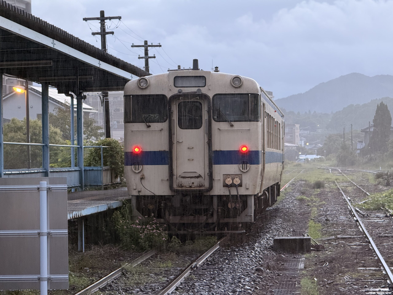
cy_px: 148
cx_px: 196
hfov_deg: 16.4
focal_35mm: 120
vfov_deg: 12.3
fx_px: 1362
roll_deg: +0.7
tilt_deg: +0.5
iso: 320
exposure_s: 1/60
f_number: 2.8
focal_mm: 15.66
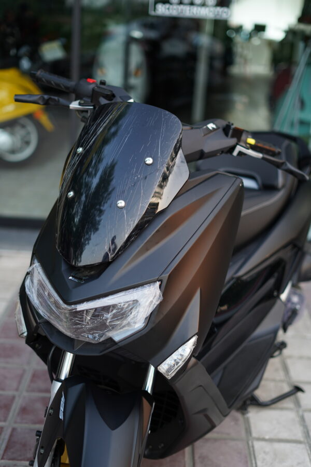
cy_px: 234
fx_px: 648
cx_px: 156
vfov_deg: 39.6
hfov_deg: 27.0
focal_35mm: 50
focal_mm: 50
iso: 200
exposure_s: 1/100
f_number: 2
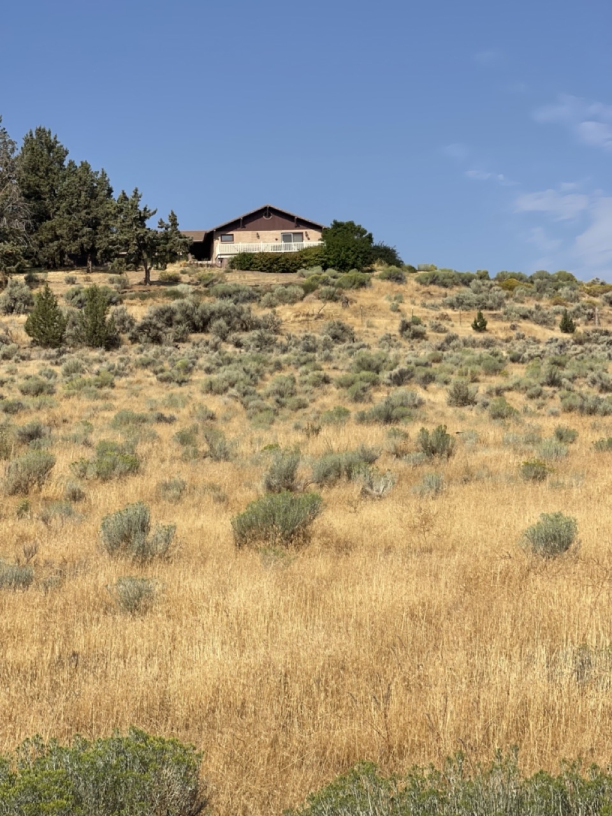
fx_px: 1509
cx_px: 306
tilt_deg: +8.5
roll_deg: +3.5
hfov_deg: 22.9
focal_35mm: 64
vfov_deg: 30.3
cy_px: 408
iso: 20
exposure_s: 1/1876
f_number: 2.2
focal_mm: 7.5
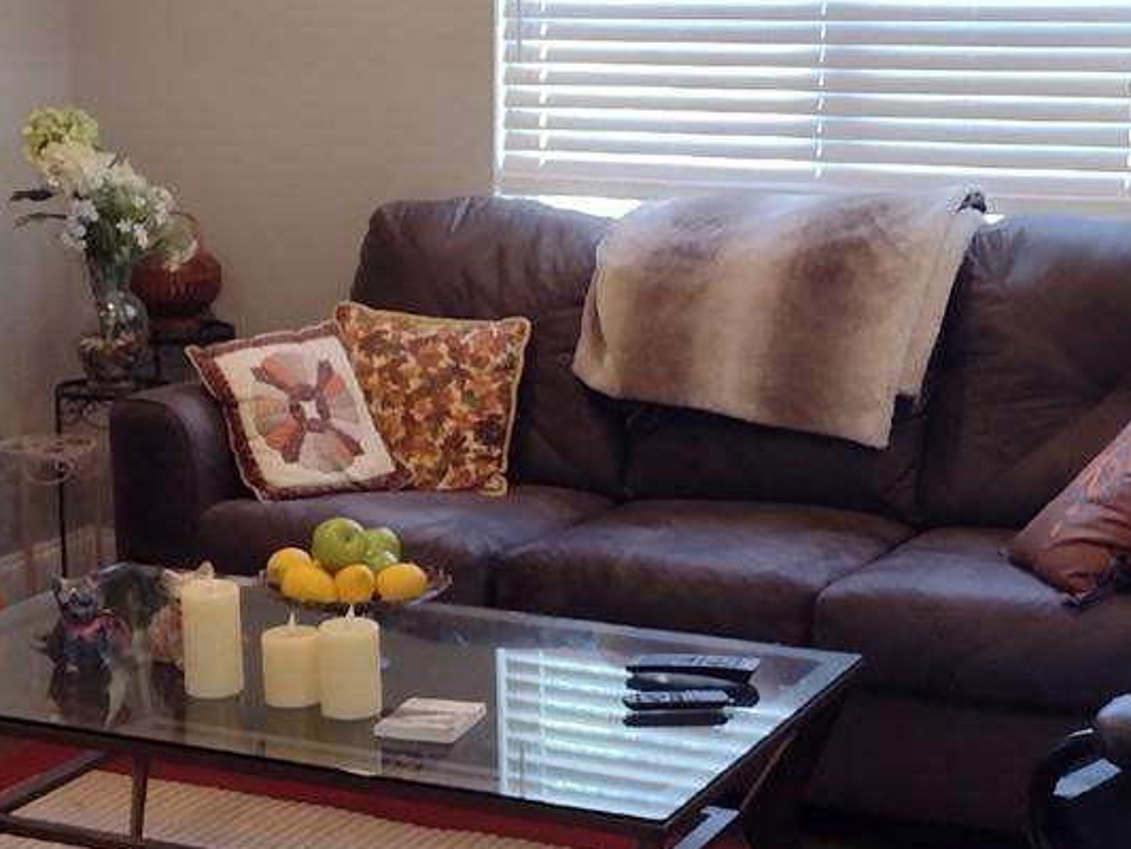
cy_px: 486
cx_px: 437
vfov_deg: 18.2
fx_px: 2647
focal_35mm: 81
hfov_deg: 24.1
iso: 107
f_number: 1.7
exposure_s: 1/40
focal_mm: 4.71
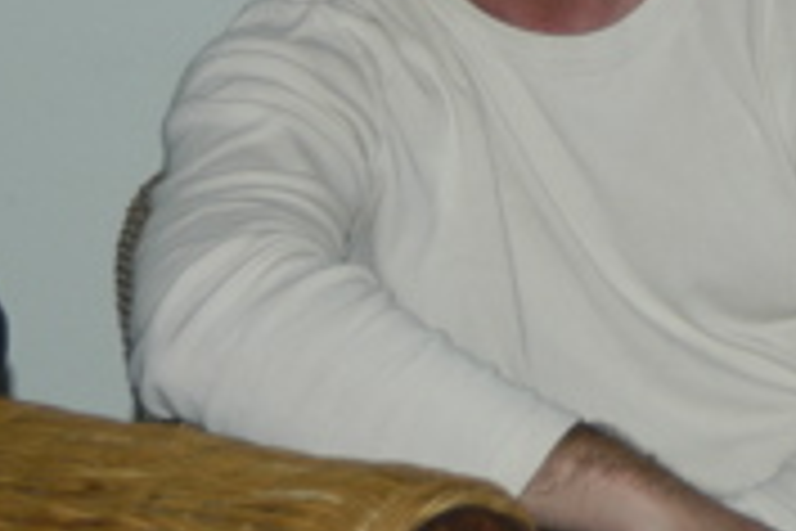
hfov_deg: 7.8
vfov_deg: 5.3
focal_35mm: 260
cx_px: 1066
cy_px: -61
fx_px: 5748
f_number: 4.5
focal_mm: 48
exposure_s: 1/60
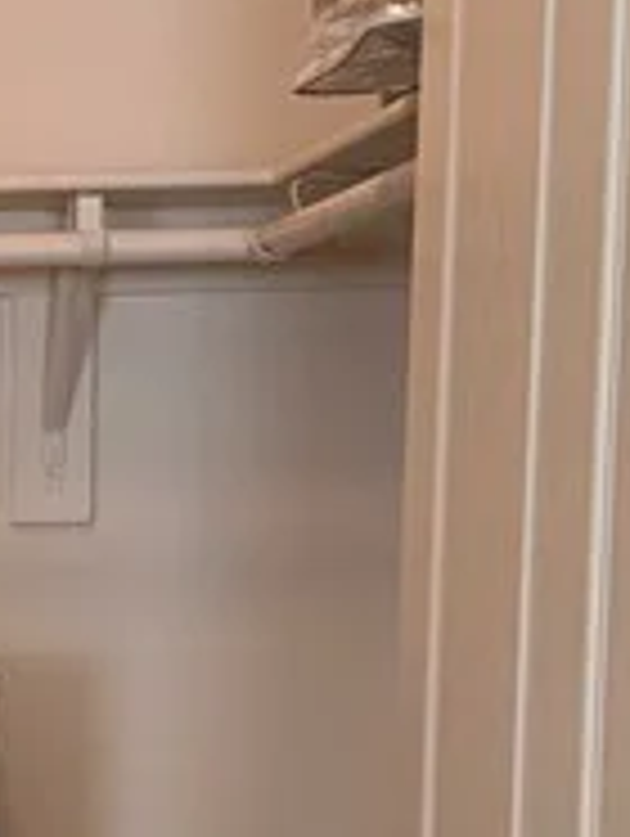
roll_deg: +1.1
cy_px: 1004
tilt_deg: -9.2
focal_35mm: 132
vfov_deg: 14.5
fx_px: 3196
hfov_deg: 10.9
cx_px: -297
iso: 320
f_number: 1.78
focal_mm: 6.76
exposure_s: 1/60
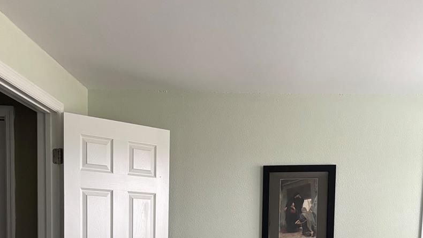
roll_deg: -2.3
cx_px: 194
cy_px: 269
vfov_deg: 25.5
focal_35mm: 43
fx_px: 482
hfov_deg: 47.3
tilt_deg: -6.4
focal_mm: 5.96
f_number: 1.6
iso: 500
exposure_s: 1/60
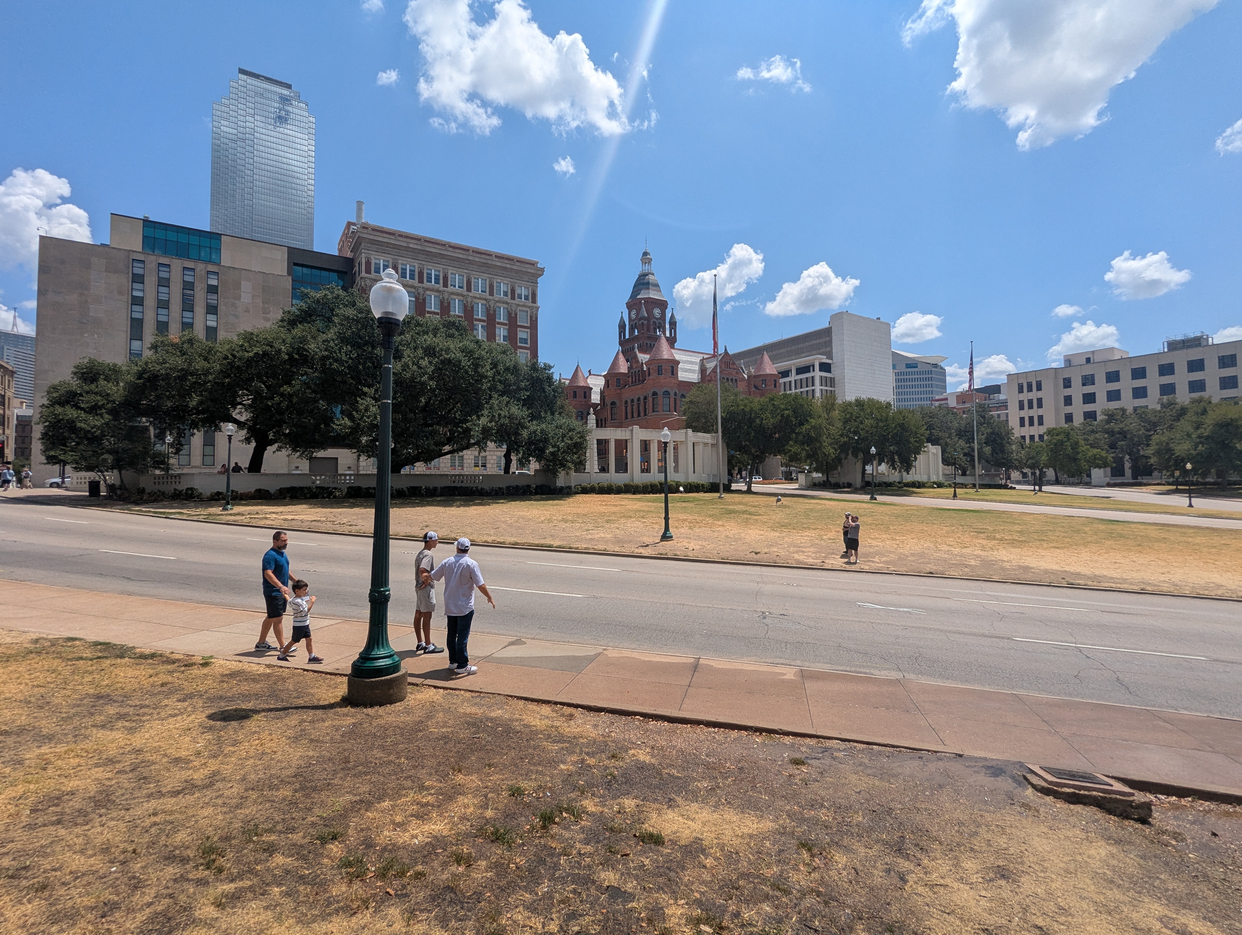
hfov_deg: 94.4
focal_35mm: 16
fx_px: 575
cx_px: 621
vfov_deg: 78.2
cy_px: 468
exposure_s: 1/2571
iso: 46
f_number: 2.2
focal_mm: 2.35
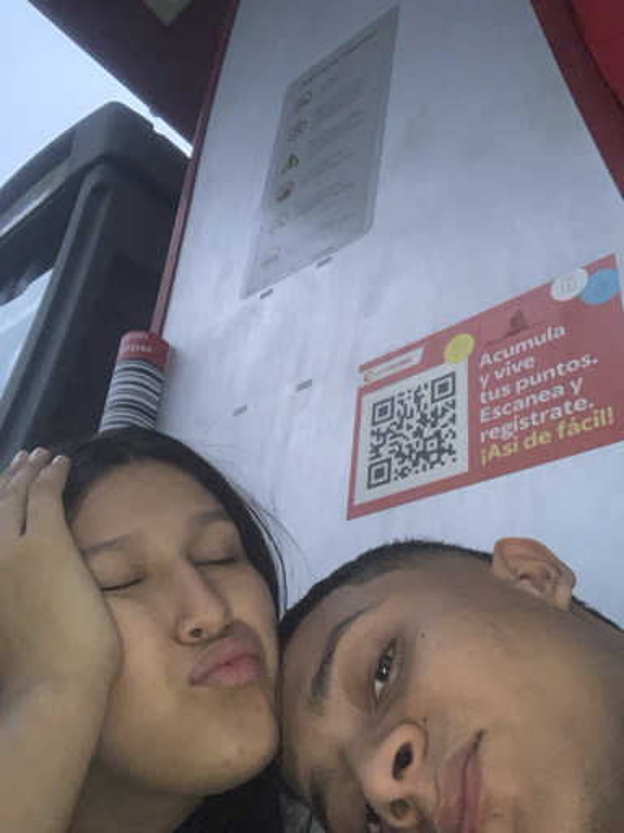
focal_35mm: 32
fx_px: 769
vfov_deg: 56.8
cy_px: 416
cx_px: 312
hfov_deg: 44.2
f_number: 2.2
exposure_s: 1/24
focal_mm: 2.87
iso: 500
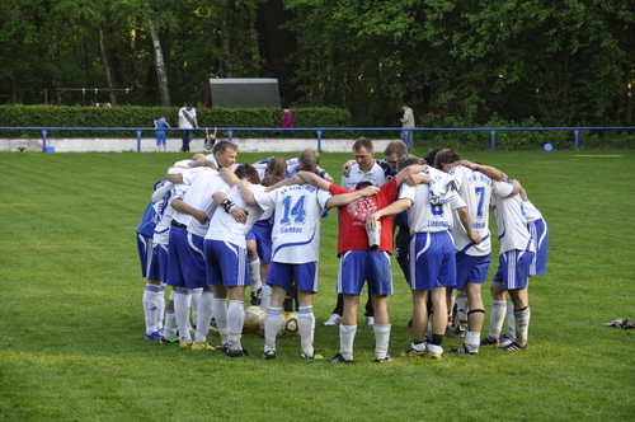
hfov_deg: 16.1
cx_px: 318
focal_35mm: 128
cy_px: 211
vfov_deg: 10.7
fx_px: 2246
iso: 200
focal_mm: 85
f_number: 5.6
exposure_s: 1/125
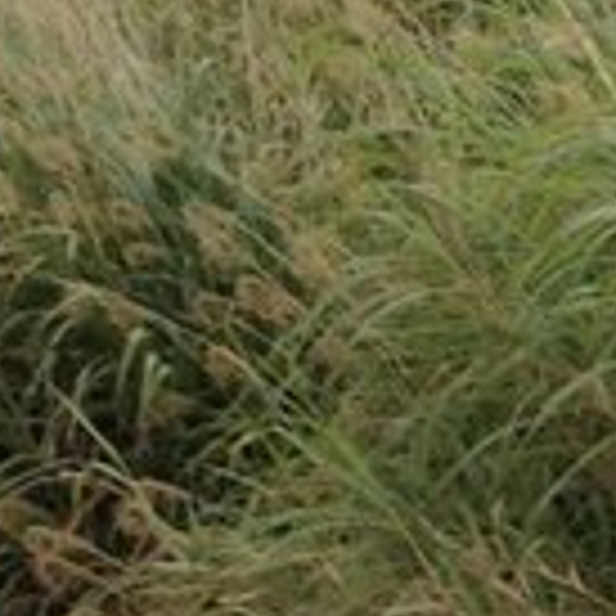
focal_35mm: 231
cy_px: 562
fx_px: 4651
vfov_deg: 7.6
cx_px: 1371
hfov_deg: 7.2
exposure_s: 1/1493
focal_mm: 4.28
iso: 50
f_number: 2.4
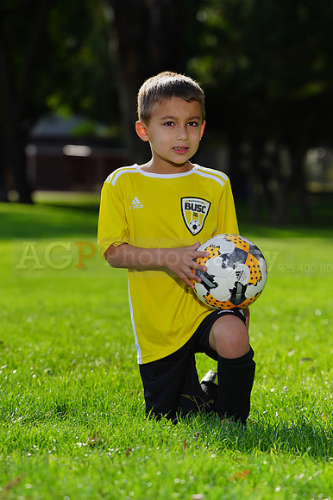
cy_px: 250
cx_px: 166
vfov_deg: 9.3
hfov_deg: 6.2
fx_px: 3070
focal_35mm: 221
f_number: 8
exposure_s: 1/200
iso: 100
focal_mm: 221
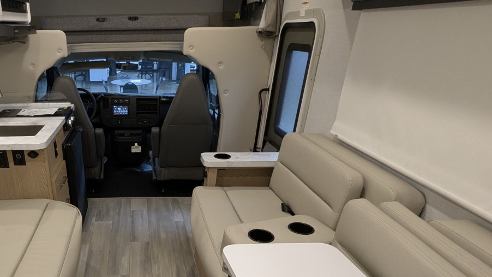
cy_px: 226
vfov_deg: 40.9
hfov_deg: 66.0
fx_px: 352
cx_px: 129
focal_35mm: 27
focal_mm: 2.35
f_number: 2.2
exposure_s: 1/48.1
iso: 173
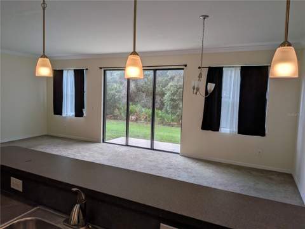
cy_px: 114
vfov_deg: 56.8
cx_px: 152
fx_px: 211
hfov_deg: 71.6
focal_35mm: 24
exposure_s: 1/1976
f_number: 1.7
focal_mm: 4.53
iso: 74
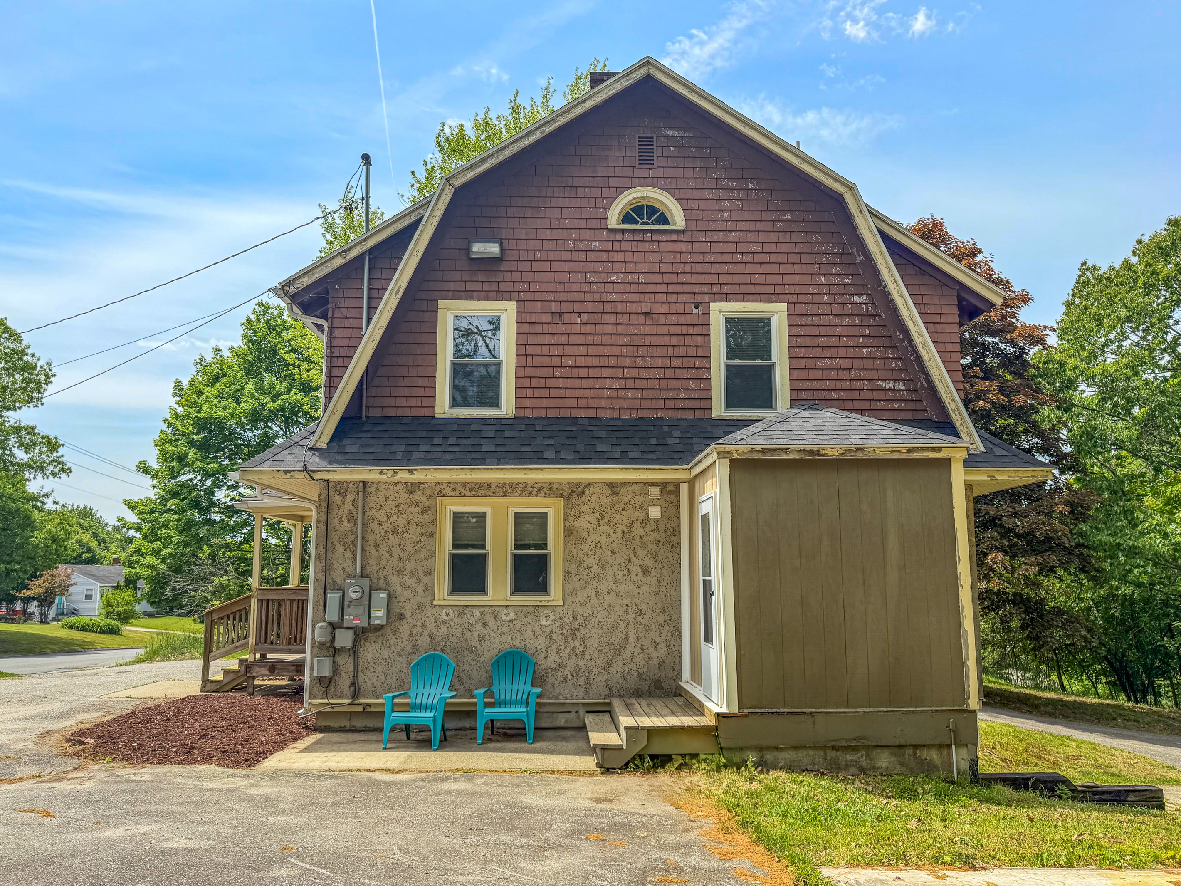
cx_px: 590
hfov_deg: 69.4
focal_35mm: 25
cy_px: 443
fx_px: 853
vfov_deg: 54.9
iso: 80
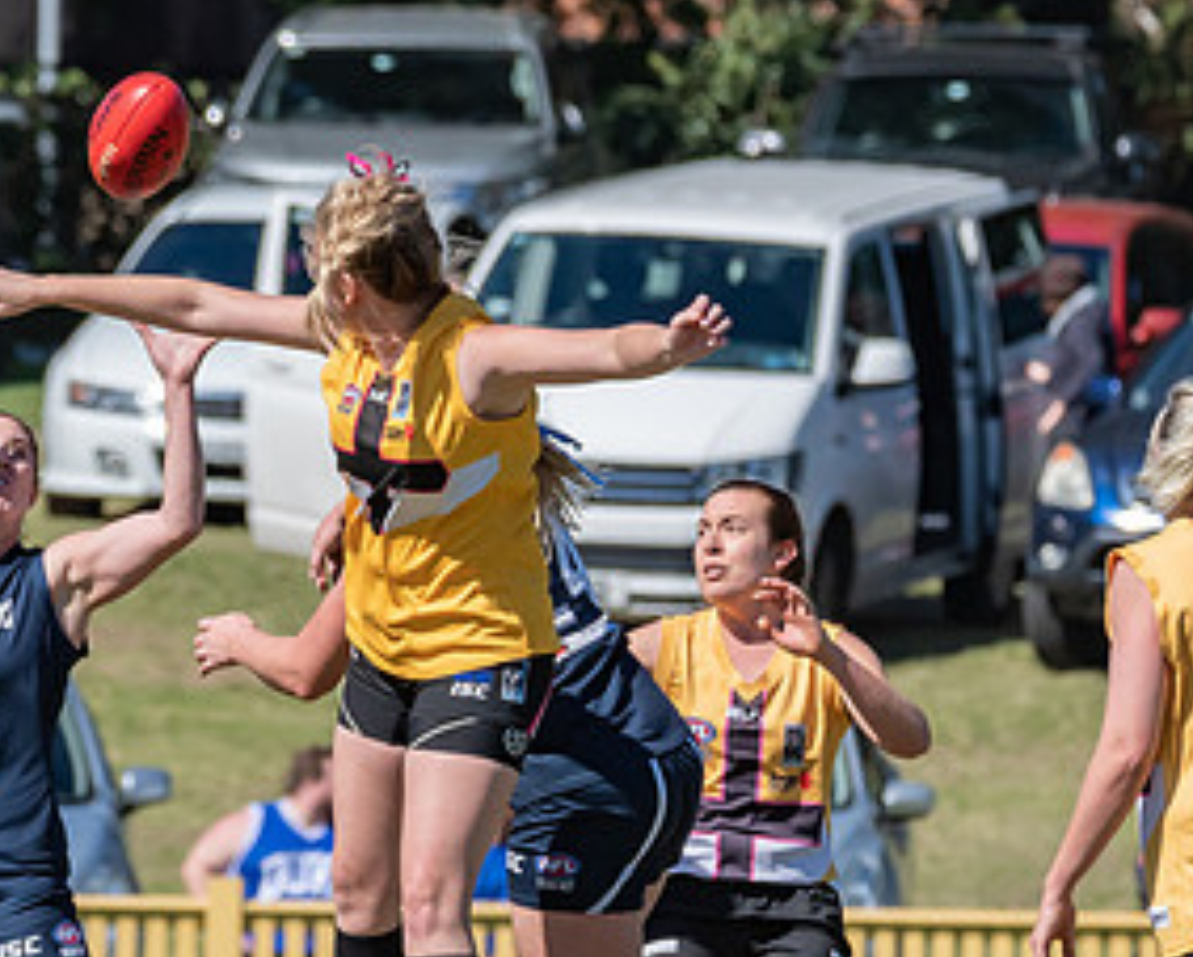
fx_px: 37996
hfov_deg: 1.8
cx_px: 526
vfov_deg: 1.4
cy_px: 475
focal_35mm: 1075
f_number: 10
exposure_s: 1/2500
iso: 800
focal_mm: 320
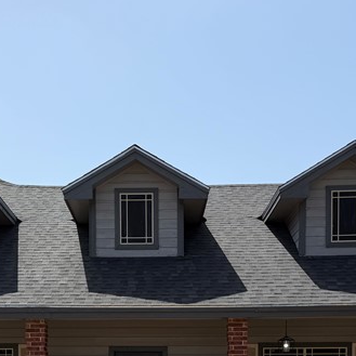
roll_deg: +0.1
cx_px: 141
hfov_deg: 26.0
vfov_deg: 24.3
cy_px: 394
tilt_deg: +0.0
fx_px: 768
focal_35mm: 66
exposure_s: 1/4673
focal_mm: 6.76
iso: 80
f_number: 1.78
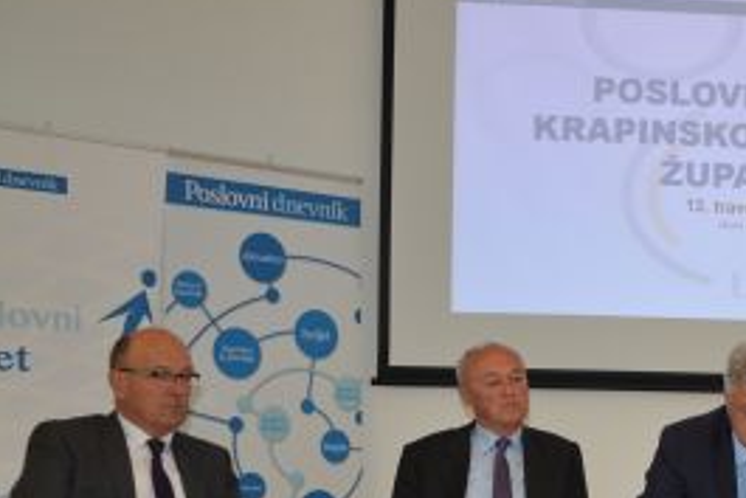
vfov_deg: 18.8
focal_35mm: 70
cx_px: 819
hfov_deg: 26.5
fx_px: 1454
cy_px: 518
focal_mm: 21
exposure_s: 1/200
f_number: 3.8
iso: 500
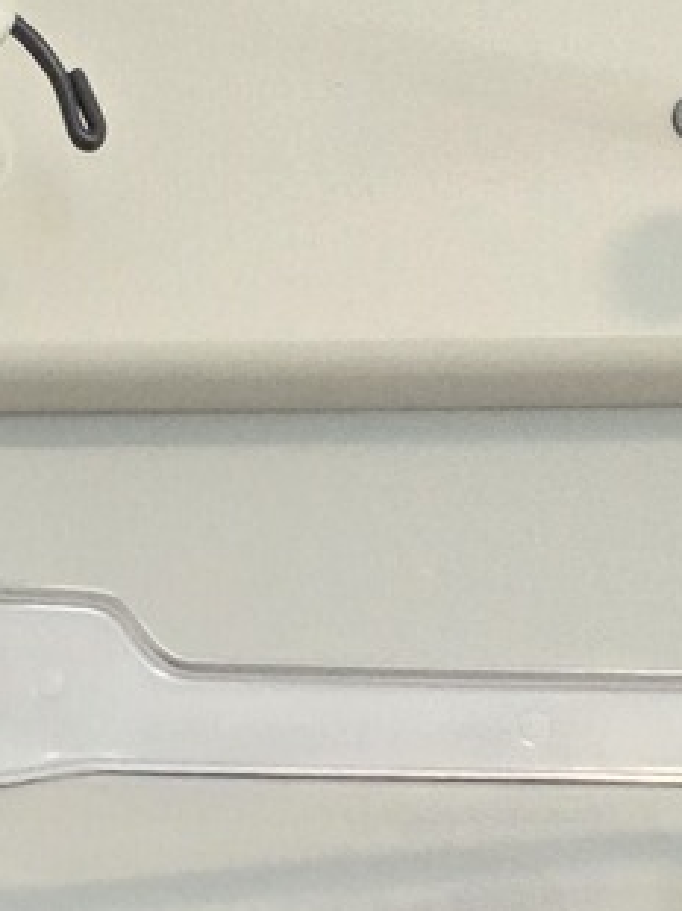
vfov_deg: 15.6
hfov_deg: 14.6
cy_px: 1850
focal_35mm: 99
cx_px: -41
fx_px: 2604
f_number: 1.8
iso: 400
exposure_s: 1/120
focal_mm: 5.4
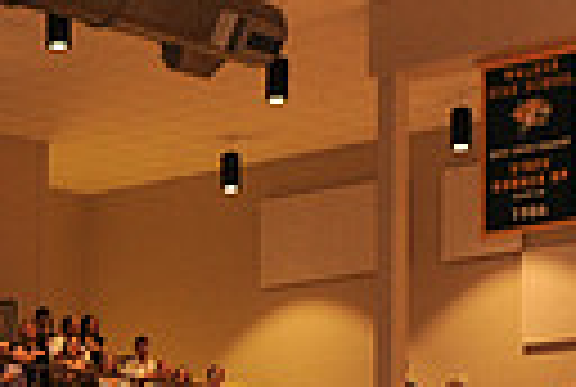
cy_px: 796
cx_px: -207
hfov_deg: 12.5
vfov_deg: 8.3
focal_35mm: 158
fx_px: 2534
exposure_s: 1/60
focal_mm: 35
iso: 1250
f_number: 5.6
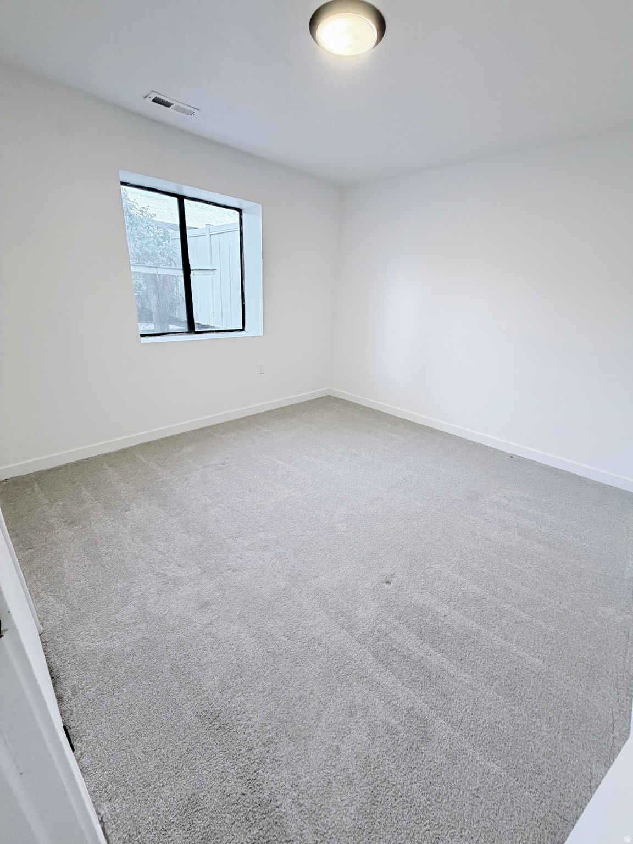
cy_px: 422
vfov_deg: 102.1
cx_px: 316
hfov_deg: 85.7
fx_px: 341
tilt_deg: -20.5
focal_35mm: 14
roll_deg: -3.3
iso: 250
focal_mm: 2.22
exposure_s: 1/120
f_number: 2.2
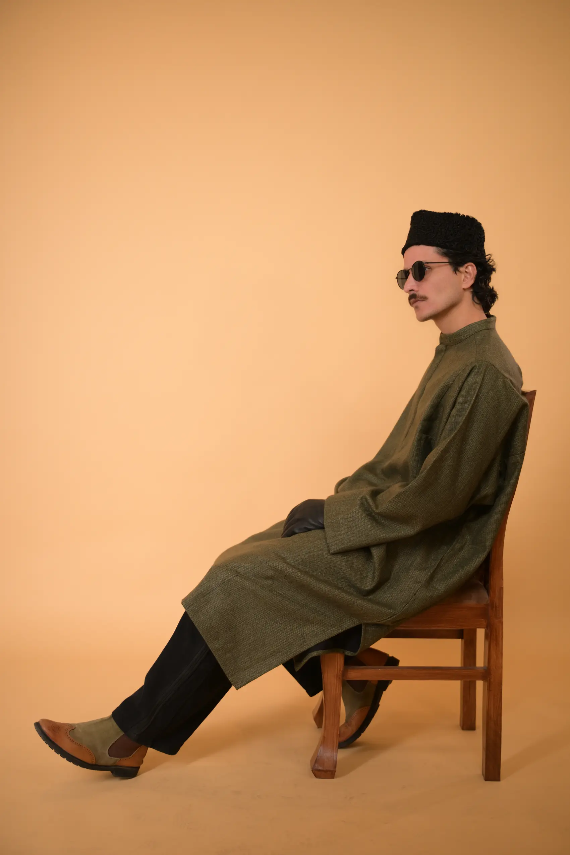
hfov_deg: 31.2
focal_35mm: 43
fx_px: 1021
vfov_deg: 45.4
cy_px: 428
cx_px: 285
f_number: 2.8
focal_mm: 43
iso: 320
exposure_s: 1/320
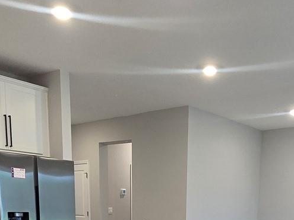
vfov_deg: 28.7
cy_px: 279
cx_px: 189
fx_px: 357
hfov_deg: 44.3
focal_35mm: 42
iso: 250
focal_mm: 2.2
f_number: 2.2
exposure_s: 1/60
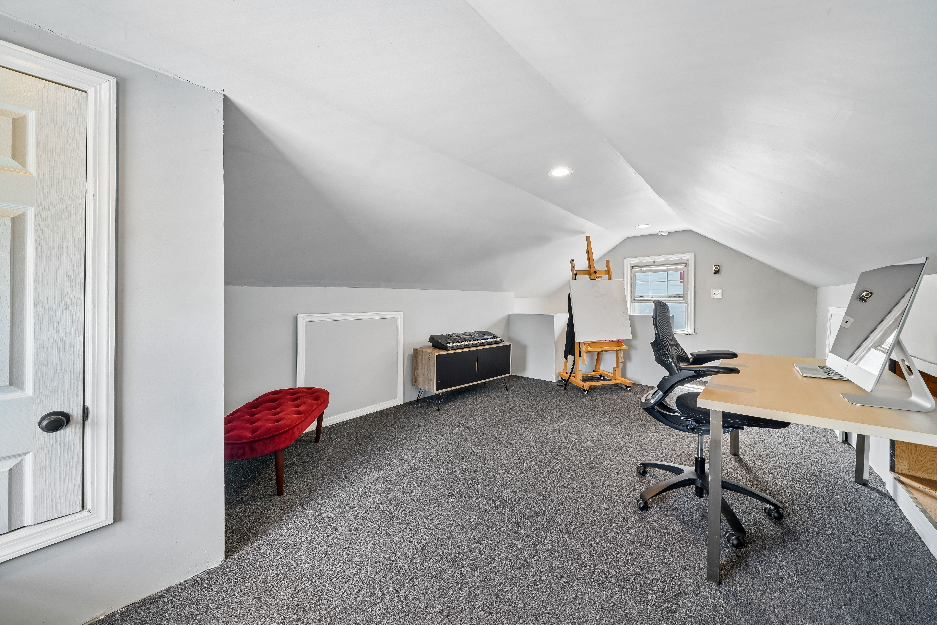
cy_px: 312
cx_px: 468
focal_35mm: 12
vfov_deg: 90.0
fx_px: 312
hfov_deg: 112.6
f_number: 8
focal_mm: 12
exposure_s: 1/5
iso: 100
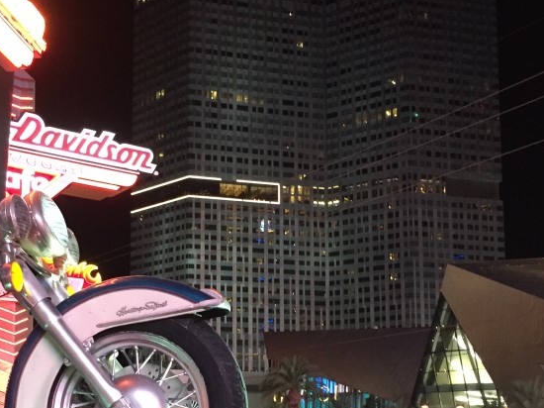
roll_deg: -0.6
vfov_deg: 26.5
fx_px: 848
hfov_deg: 35.5
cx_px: 241
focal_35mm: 54
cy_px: 328
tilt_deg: +6.9
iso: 250
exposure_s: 1/20
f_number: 2.2
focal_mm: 4.15
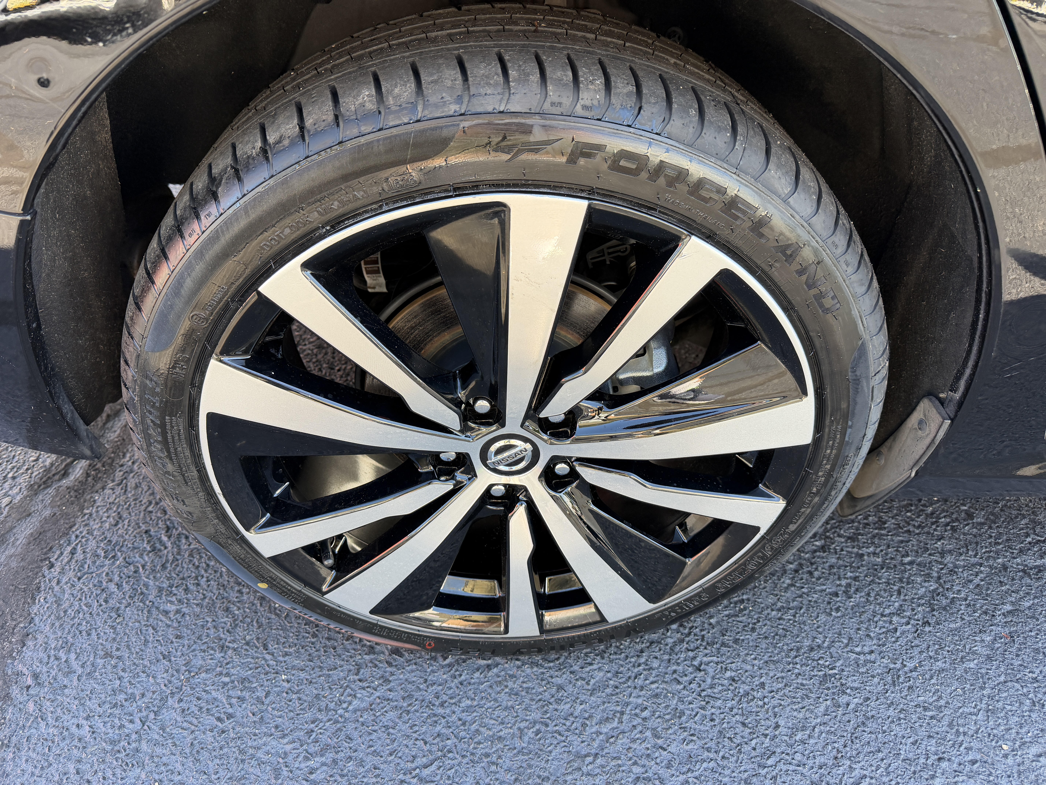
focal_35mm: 24
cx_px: 523
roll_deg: -1.1
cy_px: 392
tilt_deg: -39.5
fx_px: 725
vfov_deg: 56.8
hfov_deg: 71.6
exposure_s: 1/200
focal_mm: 6.76
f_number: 1.78
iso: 125
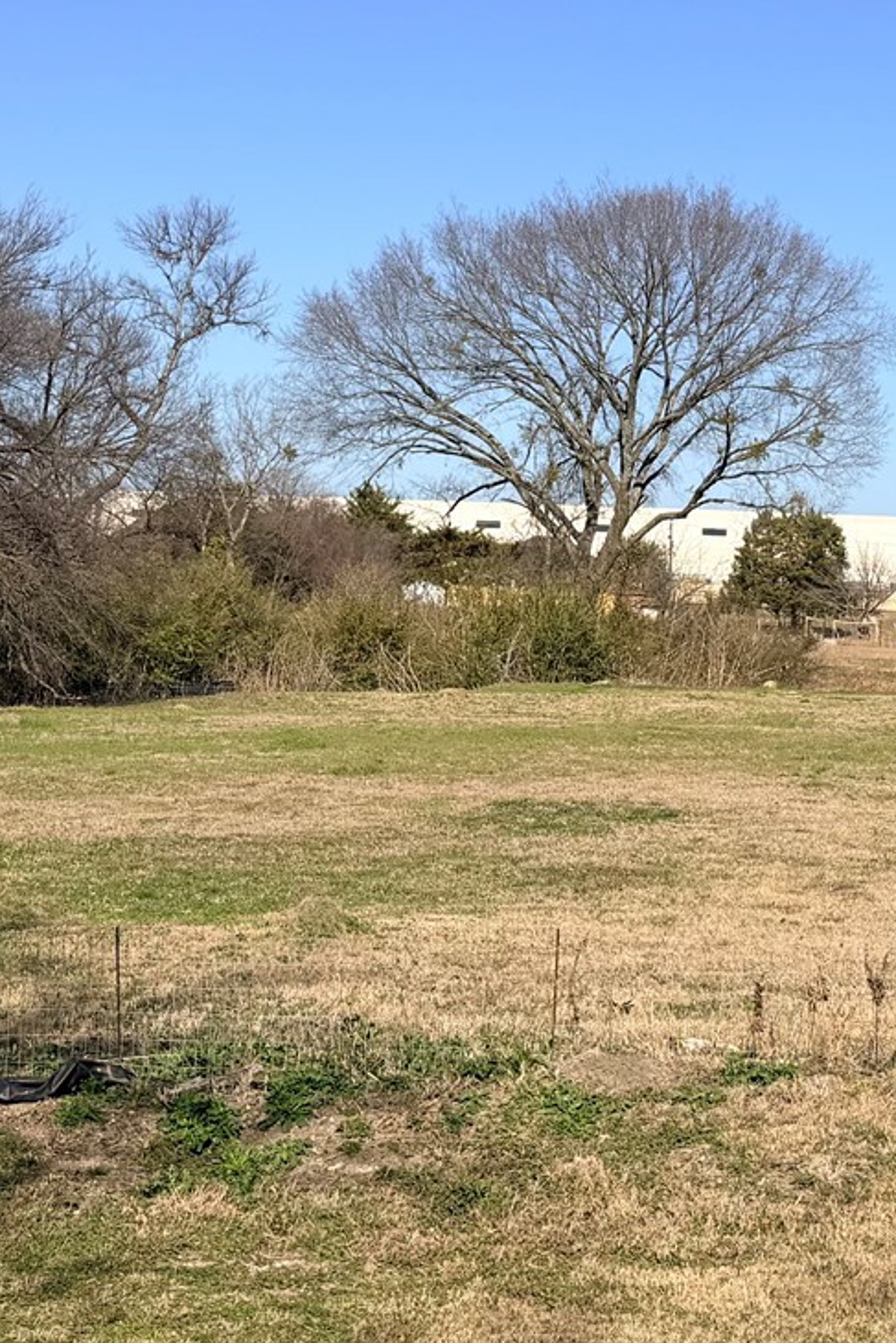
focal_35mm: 70
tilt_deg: +8.3
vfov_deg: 28.3
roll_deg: -1.1
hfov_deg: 19.3
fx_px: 2612
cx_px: 683
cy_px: 291
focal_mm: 6.76
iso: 80
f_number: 1.78
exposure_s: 1/6173
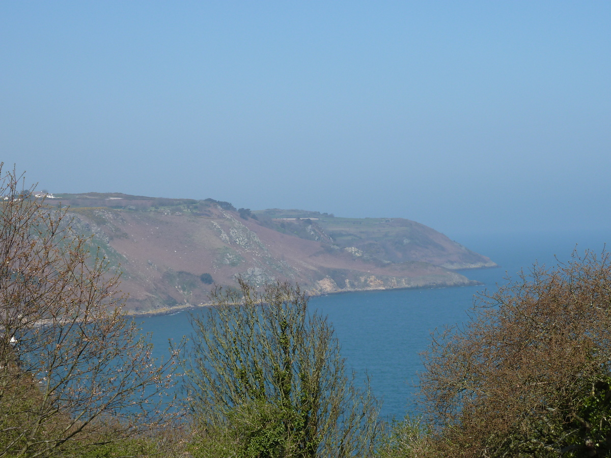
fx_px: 1589
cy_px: 229
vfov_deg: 16.4
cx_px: 306
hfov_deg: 21.8
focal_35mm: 90
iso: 80
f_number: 5
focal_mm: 14.7
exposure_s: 1/500
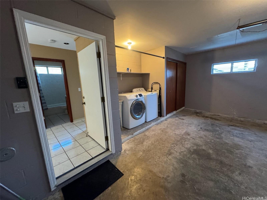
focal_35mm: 14
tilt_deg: -10.4
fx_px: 108
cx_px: 134
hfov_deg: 102.1
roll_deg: +1.5
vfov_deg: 85.7
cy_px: 100
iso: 800
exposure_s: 1/60
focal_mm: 2.22
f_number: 2.2
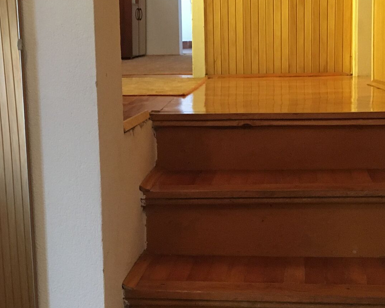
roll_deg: +1.2
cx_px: 129
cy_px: 154
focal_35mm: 74
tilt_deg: -7.4
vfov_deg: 20.7
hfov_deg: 25.6
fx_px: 843
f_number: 2.2
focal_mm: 4.15
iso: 200
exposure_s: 1/25
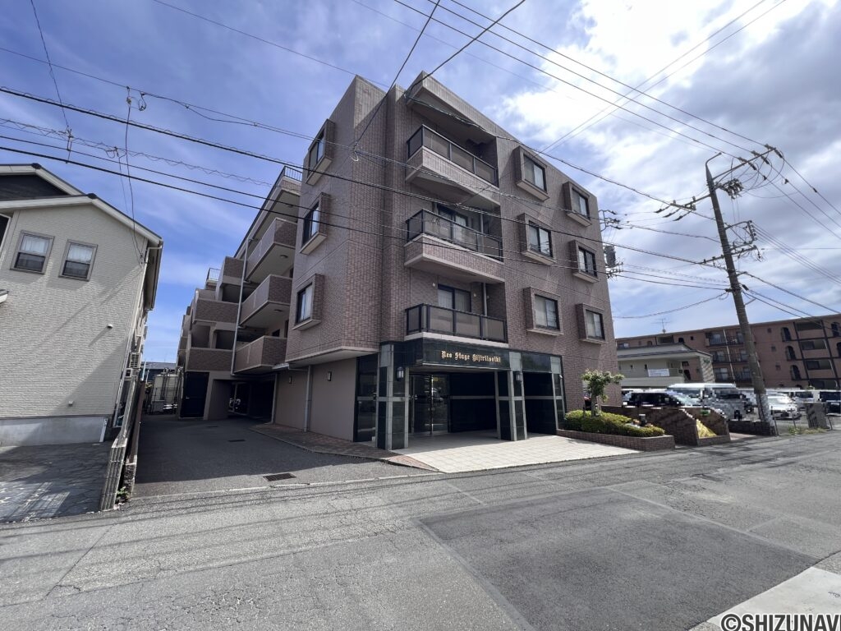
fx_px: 316
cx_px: 420
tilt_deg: +12.3
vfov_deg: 89.9
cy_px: 316
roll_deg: +0.3
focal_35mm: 13
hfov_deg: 106.2
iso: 32
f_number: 1.8
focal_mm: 1.57
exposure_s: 1/619
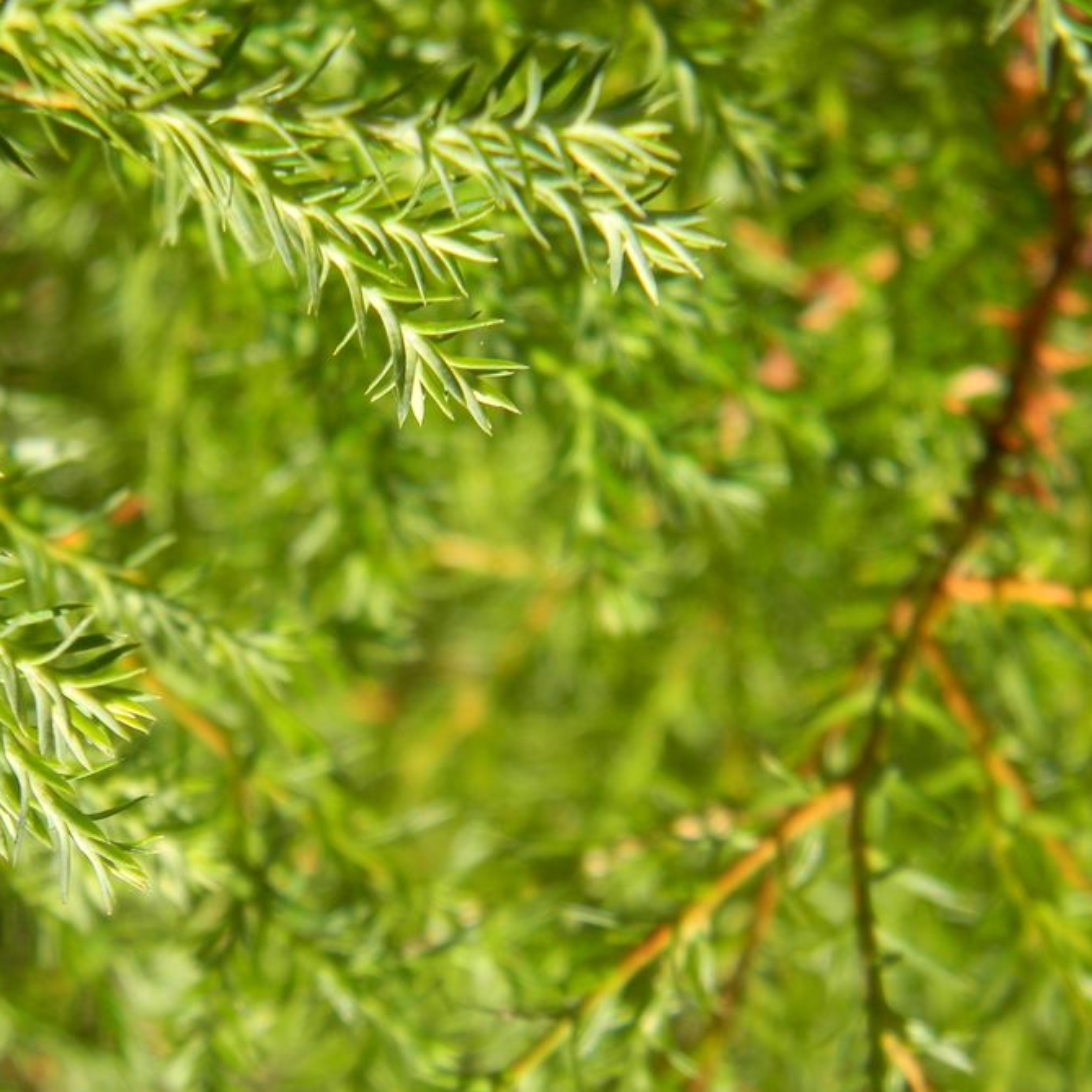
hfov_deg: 12.3
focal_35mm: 142
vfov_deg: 12.3
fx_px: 5068
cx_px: 454
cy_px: 532
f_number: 4.7
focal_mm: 19
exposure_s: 1/127
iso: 80
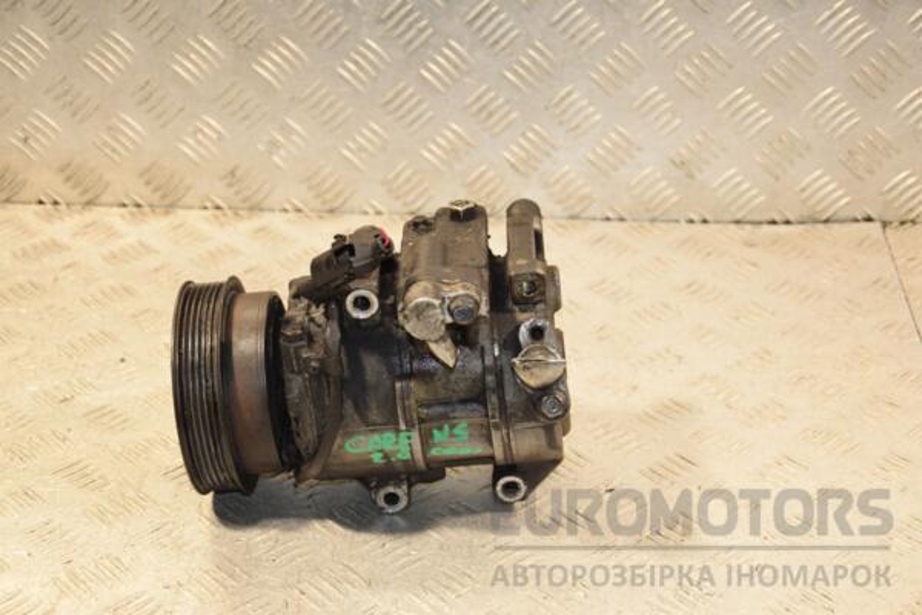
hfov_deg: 29.9
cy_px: 308
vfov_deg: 20.2
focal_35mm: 68
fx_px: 1729
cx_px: 461
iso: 800
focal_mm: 45
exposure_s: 1/200
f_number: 5
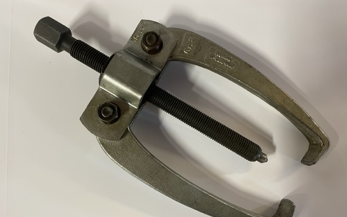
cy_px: 122
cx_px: 173
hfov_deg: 66.5
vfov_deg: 44.5
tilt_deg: -82.9
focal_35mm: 28
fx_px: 265
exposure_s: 1/50
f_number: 1.6
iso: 125
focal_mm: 4.2
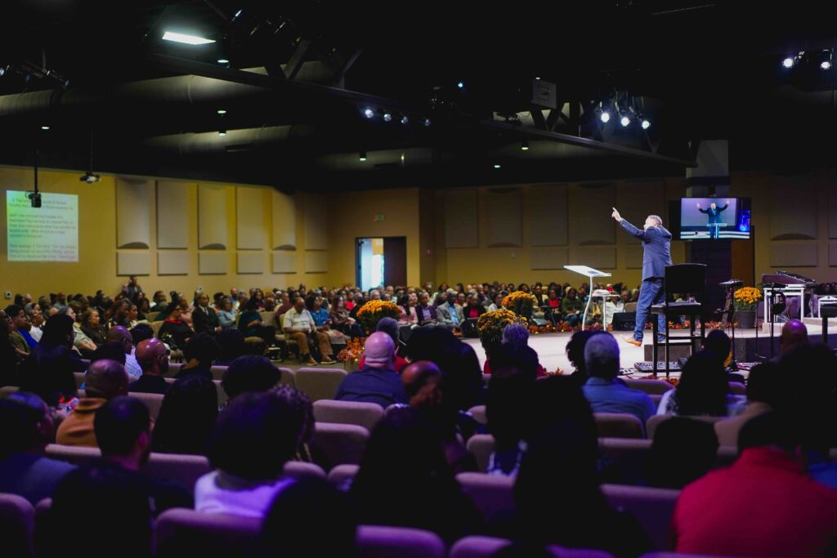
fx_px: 1279
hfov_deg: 36.2
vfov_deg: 24.6
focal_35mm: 55
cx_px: 418
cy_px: 279
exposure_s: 1/125
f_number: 1.8
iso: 2000
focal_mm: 55
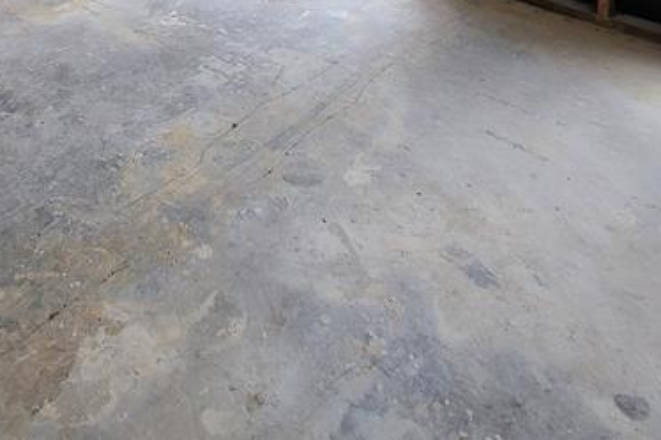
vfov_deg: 25.9
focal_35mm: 37
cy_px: -230
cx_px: 186
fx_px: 679
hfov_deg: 50.3
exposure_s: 1/60
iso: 40
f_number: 2.2
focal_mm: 1.74
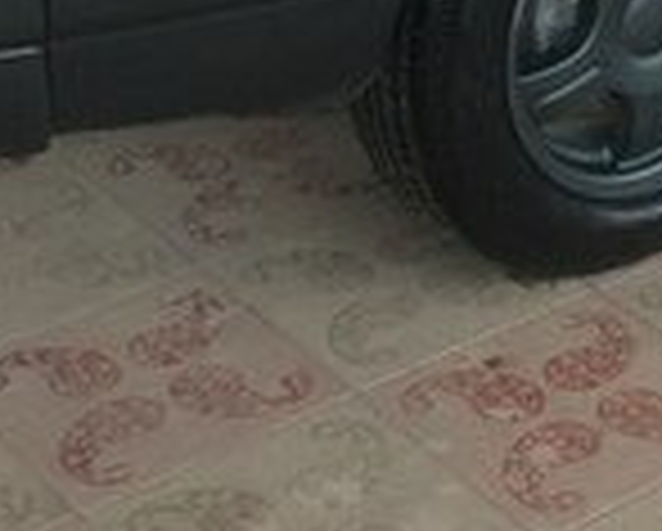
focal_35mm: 127
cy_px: -218
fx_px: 2492
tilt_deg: -19.9
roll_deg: +1.9
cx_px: 594
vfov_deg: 11.7
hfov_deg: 15.0
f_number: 2.2
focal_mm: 4.15
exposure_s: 1/50
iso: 50
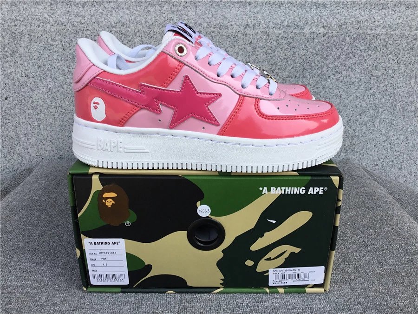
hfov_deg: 58.4
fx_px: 374
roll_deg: -0.1
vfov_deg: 45.4
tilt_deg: -21.3
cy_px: 157
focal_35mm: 31
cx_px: 209
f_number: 2.4
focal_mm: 3.3
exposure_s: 1/532
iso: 25
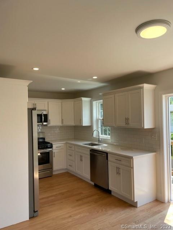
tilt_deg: +0.2
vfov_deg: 67.3
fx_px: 173
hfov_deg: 53.1
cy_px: 115
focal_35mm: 26
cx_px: 86
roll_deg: +0.2
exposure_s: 1/461
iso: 32
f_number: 1.6
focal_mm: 4.2
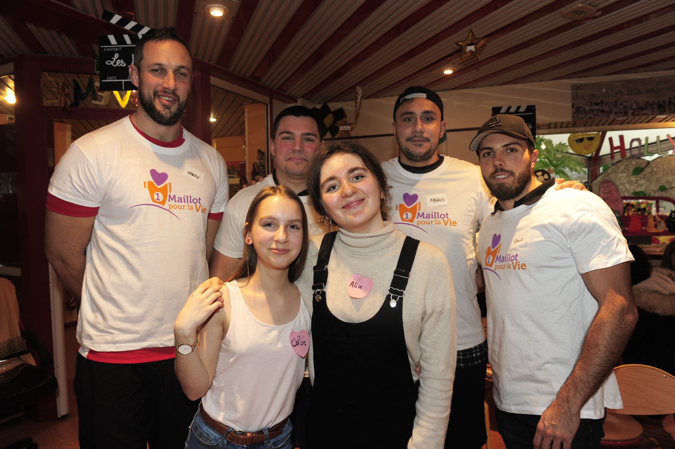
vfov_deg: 53.1
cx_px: 338
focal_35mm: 24
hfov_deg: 73.8
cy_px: 224
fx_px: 450
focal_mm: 24
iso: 800
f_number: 7.1
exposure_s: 1/60
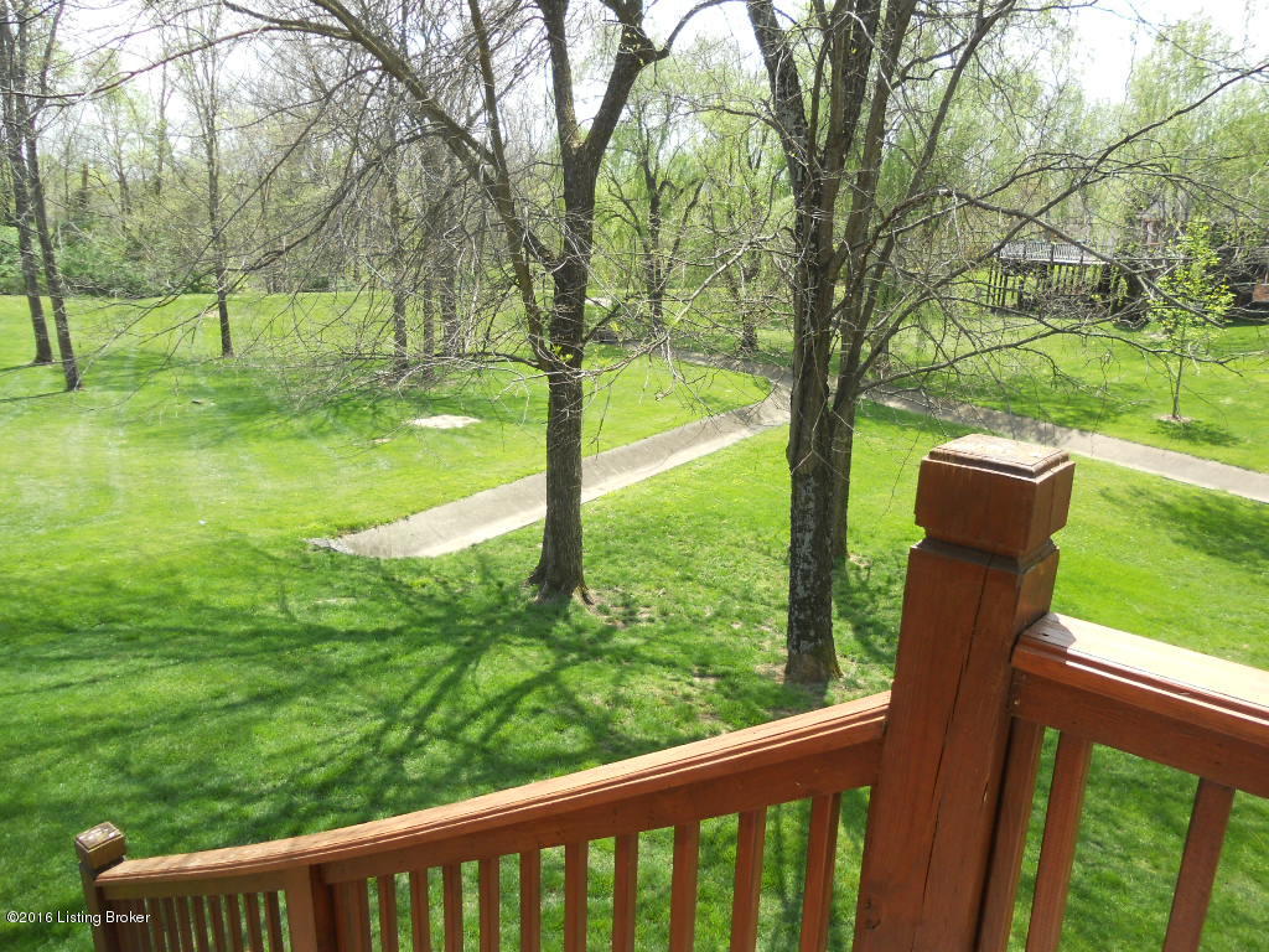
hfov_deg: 65.3
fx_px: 990
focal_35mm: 27
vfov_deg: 51.4
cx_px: 634
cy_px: 476
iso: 80
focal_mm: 4.9
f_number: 8
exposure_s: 1/250
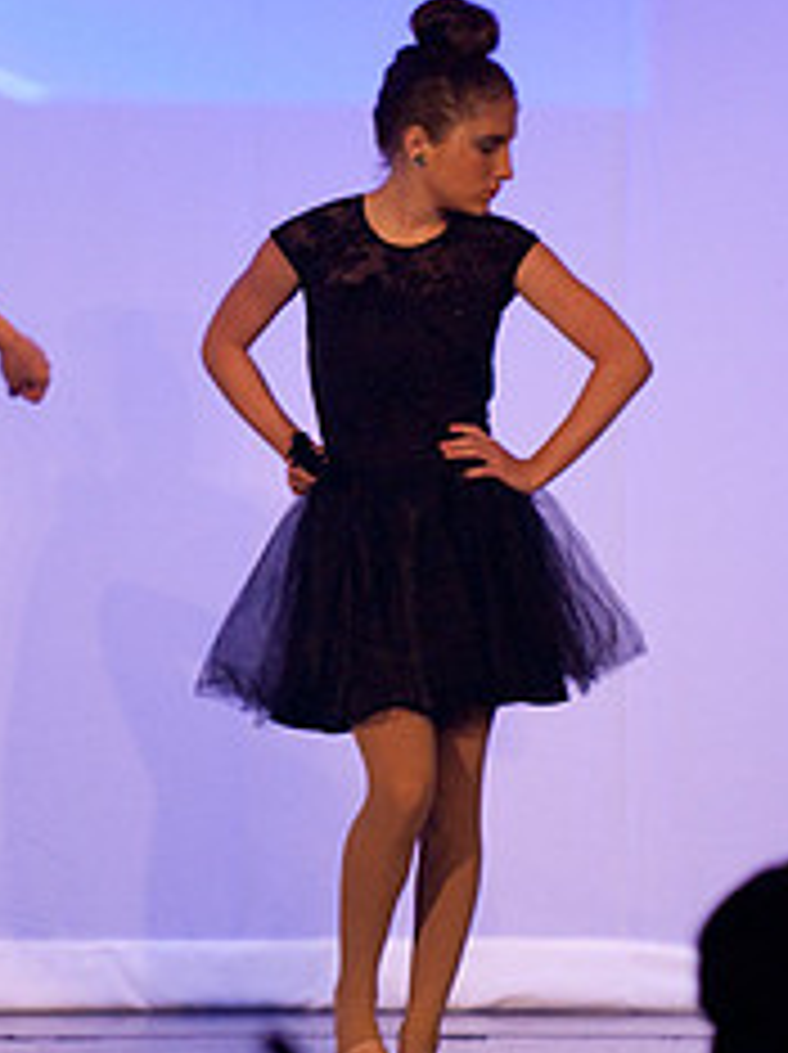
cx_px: 347
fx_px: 14504
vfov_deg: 4.2
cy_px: 320
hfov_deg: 3.1
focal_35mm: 477
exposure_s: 1/200
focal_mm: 200
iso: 3200
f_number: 2.8
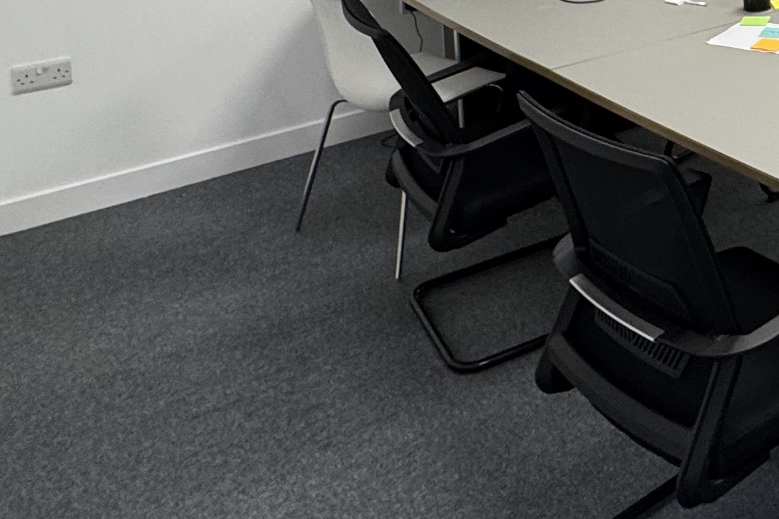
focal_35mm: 50
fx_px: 1082
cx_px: 887
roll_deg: +0.6
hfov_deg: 33.6
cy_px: -194
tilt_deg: -6.4
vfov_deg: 23.2
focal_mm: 2.22
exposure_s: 1/100
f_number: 2.2
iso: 125
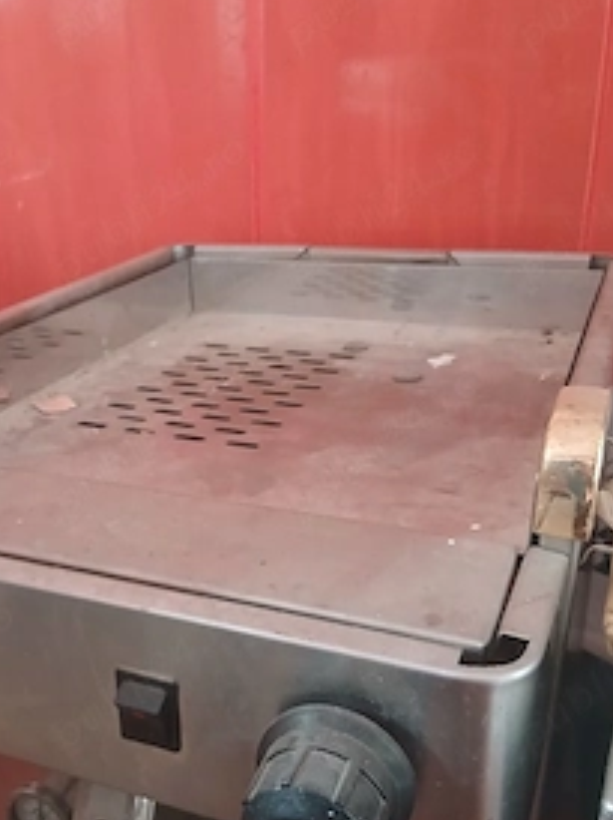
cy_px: 479
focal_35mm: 38
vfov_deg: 48.8
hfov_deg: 37.3
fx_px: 899
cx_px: 209
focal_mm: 3.98
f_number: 1.8
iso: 640
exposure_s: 1/20
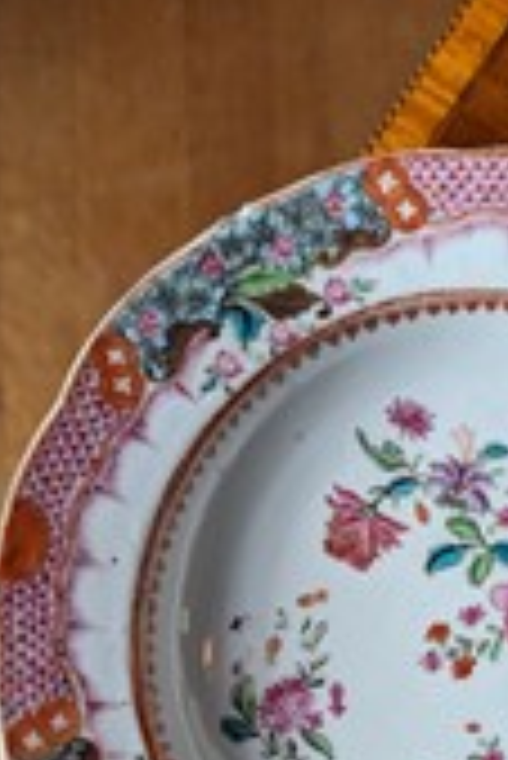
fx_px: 1246
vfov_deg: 32.0
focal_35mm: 59
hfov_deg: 22.2
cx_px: 501
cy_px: 706
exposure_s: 1/100
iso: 170
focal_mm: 6.81
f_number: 1.85
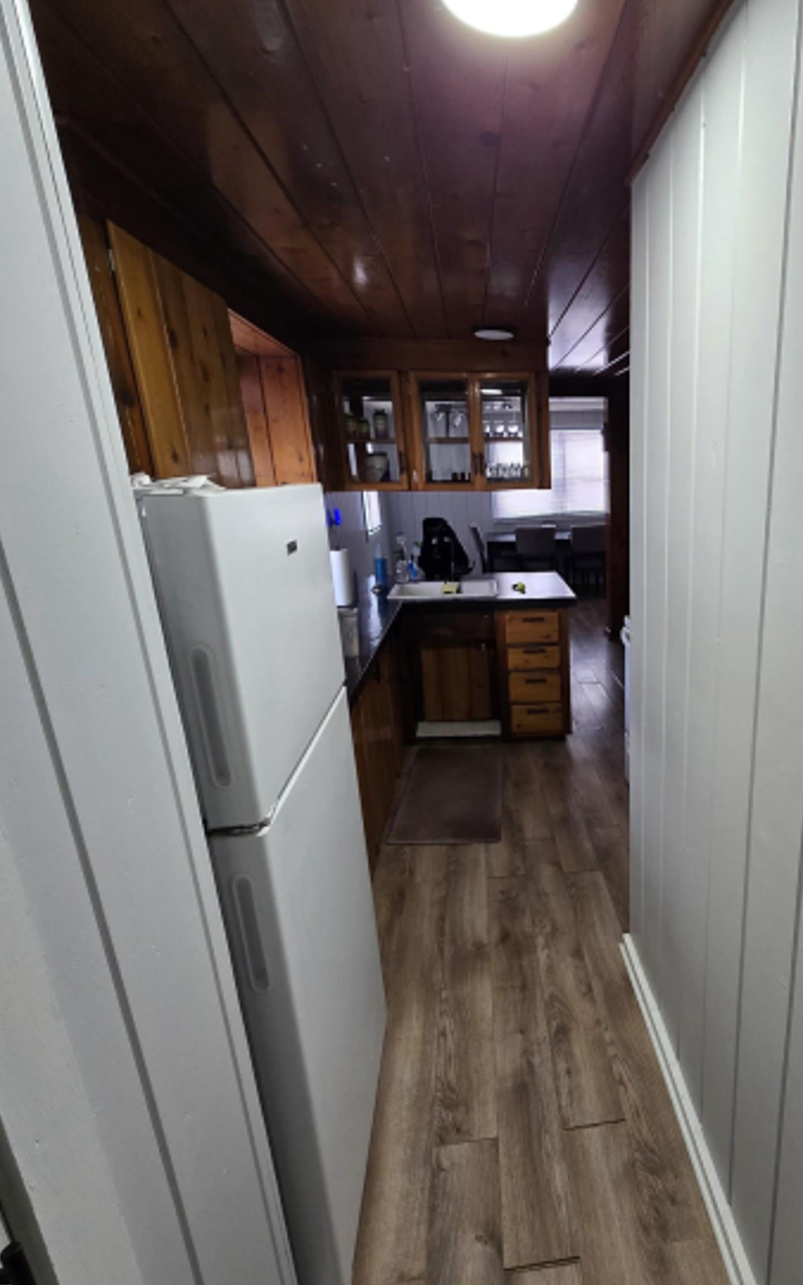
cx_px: 573
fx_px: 595
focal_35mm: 17
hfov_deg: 65.0
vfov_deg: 94.4
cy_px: 650
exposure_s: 1/60
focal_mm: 2.2
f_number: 2.2
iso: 160
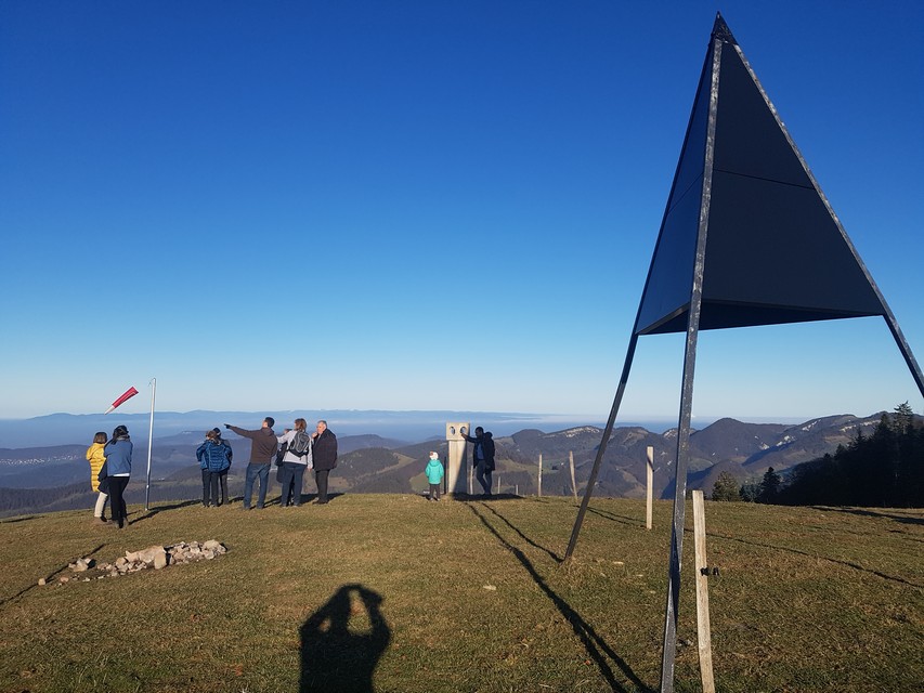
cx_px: 462
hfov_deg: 67.3
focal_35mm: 26
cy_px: 346
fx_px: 694
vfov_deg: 53.1
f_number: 1.7
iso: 50
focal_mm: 4.2
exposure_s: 1/3880
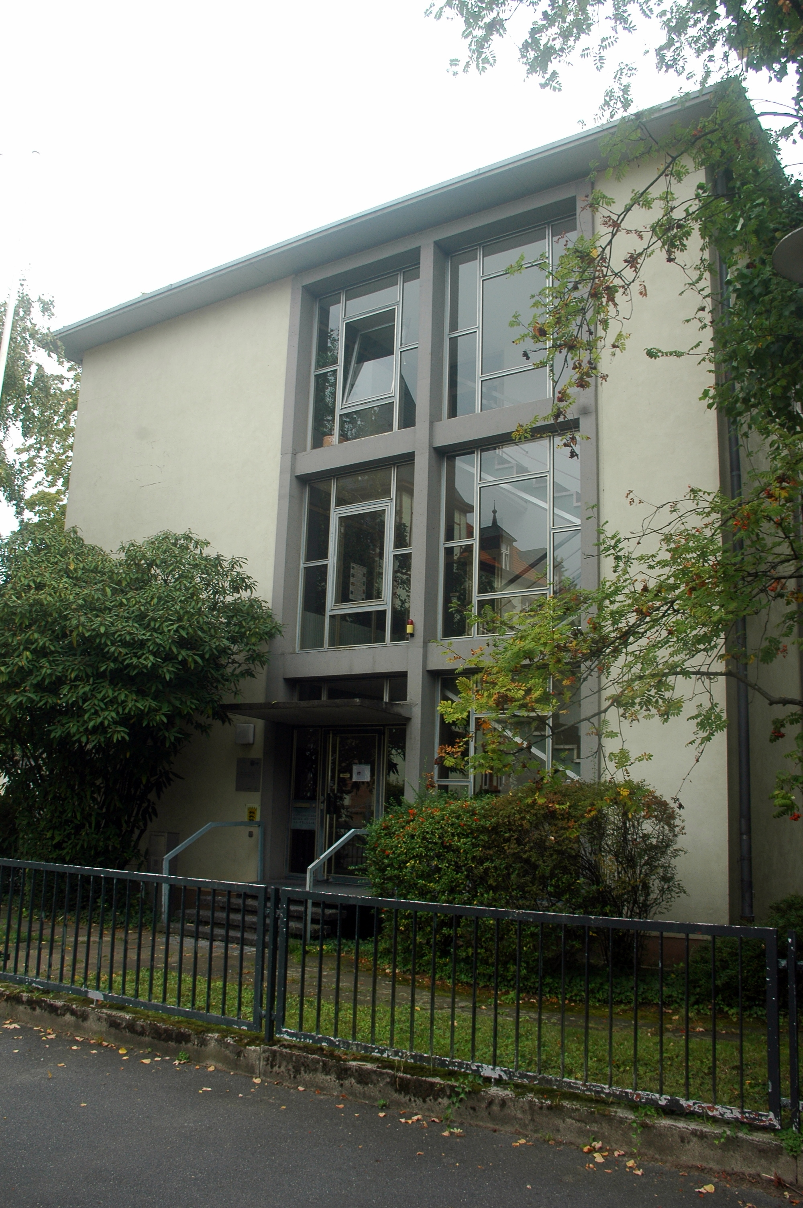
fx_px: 1006
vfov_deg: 62.0
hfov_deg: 43.5
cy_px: 604
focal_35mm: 30
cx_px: 402
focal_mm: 20
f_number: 9
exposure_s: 1/160
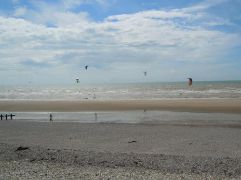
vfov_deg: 40.6
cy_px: 79
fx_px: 244
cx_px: 133
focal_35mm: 35
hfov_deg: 52.5
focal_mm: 5.4
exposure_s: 1/640
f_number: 7
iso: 100
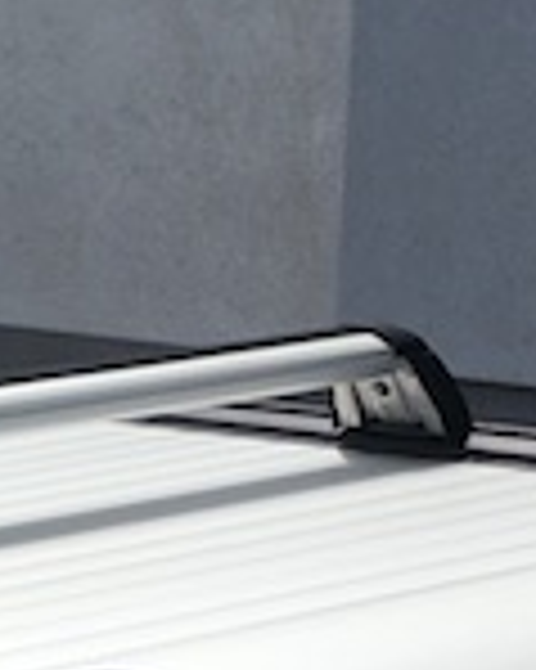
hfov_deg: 9.4
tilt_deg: -10.7
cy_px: 661
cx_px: -590
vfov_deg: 12.5
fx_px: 3017
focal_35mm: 152
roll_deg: -2.6
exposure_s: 1/1374
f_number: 2.2
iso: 25
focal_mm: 4.15
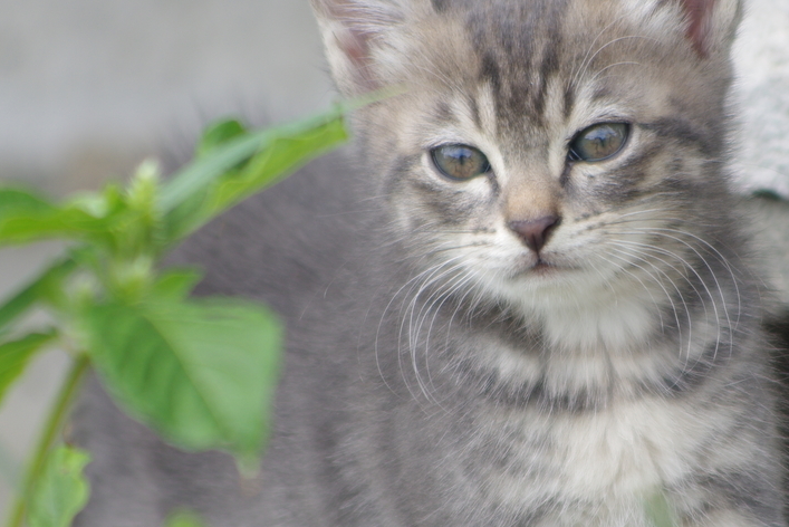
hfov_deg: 4.0
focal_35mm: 509
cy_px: 337
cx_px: 575
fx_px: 11160
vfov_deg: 2.7
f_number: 5.6
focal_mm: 200
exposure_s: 1/250
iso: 200
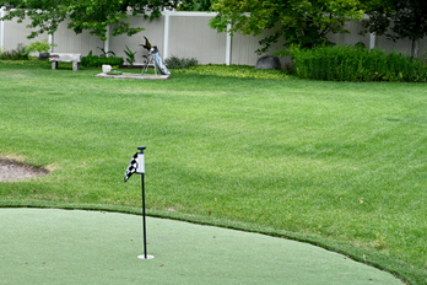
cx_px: 37
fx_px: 937
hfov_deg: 24.9
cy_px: 149
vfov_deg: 17.3
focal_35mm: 79
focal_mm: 43
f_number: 5
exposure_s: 1/250
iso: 200
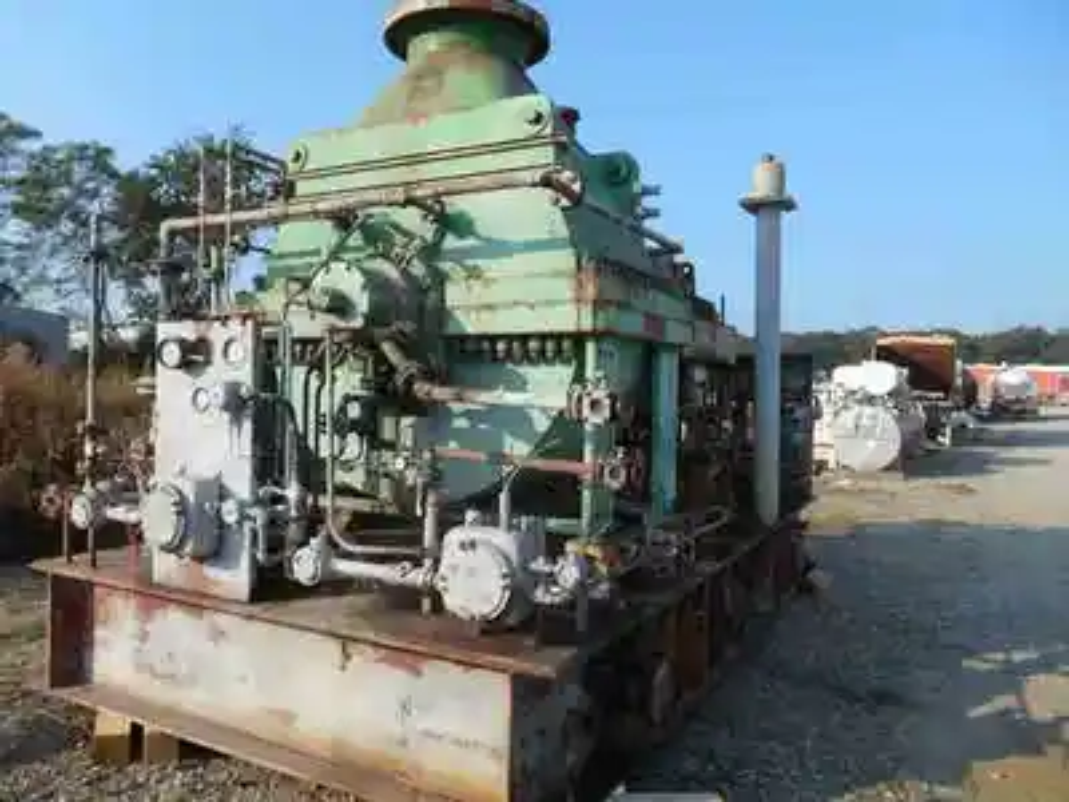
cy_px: 401
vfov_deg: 53.1
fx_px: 803
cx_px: 534
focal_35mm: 26
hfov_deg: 67.3
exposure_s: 1/640
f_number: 3.4
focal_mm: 4.7
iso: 80
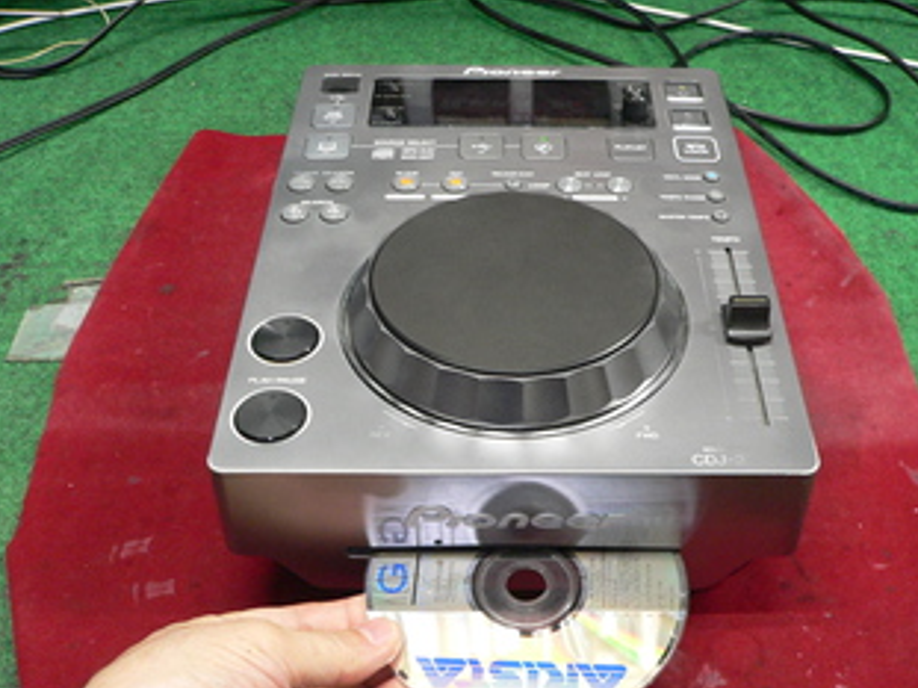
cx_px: 531
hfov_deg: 42.8
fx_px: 1166
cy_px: 409
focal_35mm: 44
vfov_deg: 32.8
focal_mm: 6
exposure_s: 1/13
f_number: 2.8
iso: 200
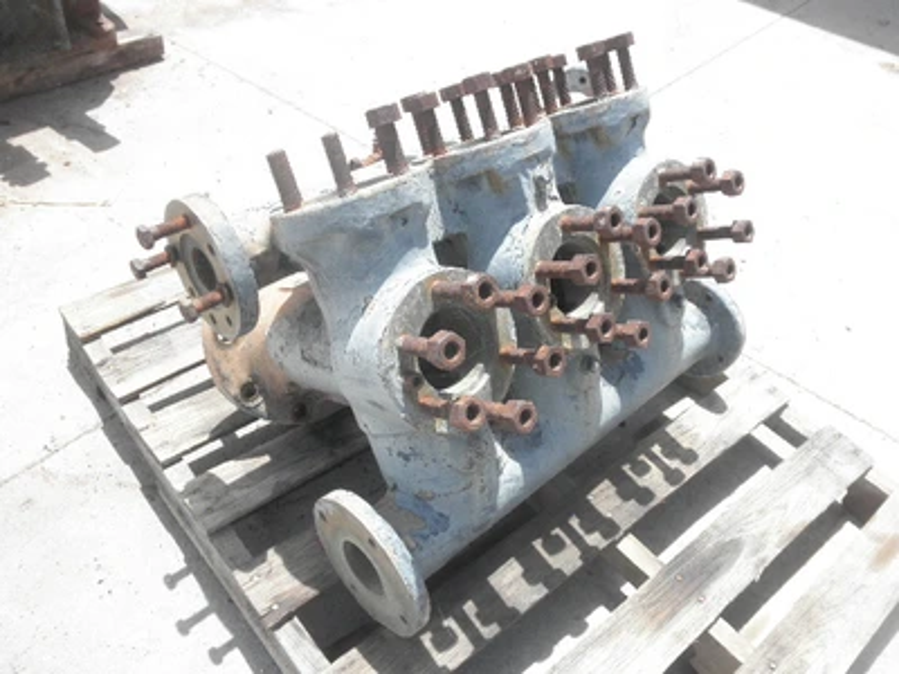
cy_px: 337
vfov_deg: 49.7
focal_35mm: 28
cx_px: 450
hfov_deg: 63.4
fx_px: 727
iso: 64
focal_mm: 5
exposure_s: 1/40
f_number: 8.5
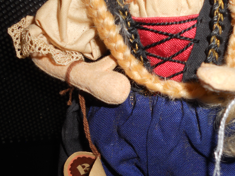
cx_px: 146
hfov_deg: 41.0
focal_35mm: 46
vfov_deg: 31.4
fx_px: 312
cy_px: 107
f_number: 8.8
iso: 80
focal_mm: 5.8
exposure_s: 1/25
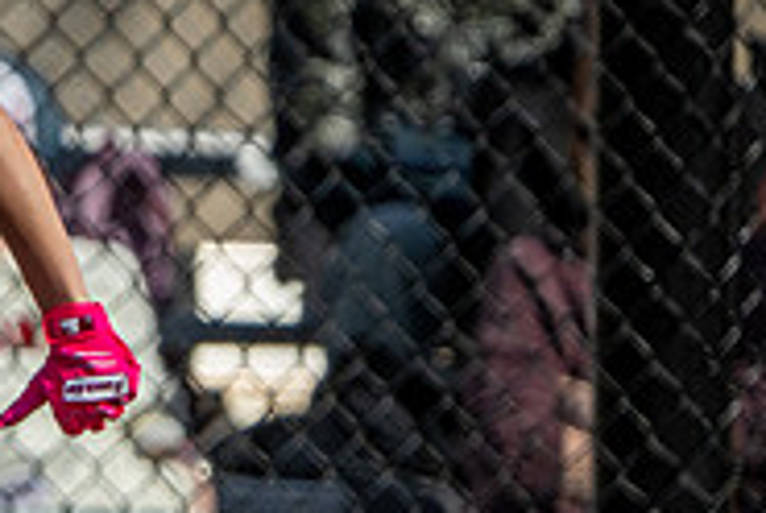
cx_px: -932
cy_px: 588
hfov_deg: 0.8
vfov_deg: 0.5
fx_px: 56390
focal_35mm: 2646
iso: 220
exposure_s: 1/4000
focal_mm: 560
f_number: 4
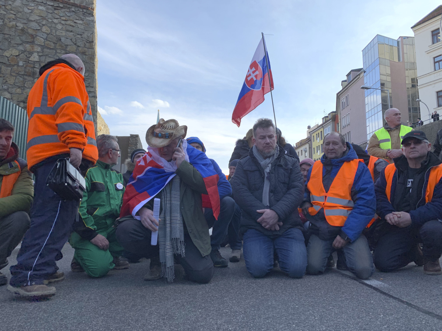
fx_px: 332
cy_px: 166
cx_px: 221
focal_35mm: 26
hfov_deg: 67.3
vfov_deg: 53.1
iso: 25
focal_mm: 4.25
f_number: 1.8
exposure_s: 1/1076
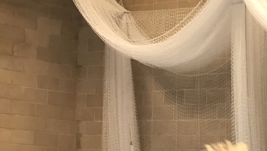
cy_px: 218
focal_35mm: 138
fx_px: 977
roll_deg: -2.2
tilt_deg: -1.7
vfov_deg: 8.6
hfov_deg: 14.8
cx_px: 351
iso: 50
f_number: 2.2
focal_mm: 4.15
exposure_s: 1/33
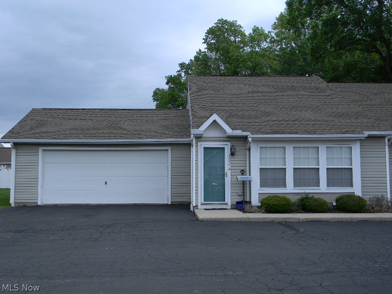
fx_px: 408
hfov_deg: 51.4
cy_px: 147
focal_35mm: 36
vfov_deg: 39.7
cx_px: 196
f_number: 3.7
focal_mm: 6.4
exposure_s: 1/236
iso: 80
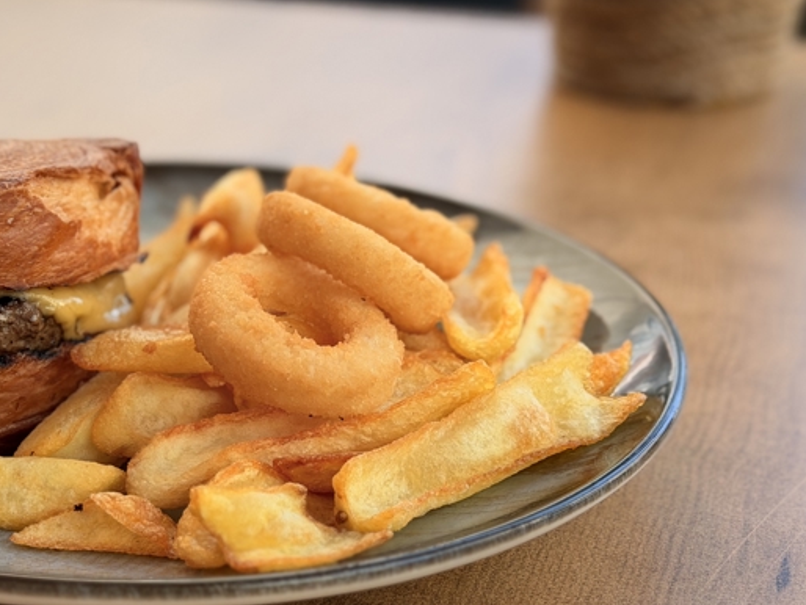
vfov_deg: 17.8
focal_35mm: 83
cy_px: 355
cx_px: 128
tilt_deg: -24.5
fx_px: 1933
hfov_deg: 23.1
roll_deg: +1.2
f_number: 1.78
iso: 64
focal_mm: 6.76
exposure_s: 1/675
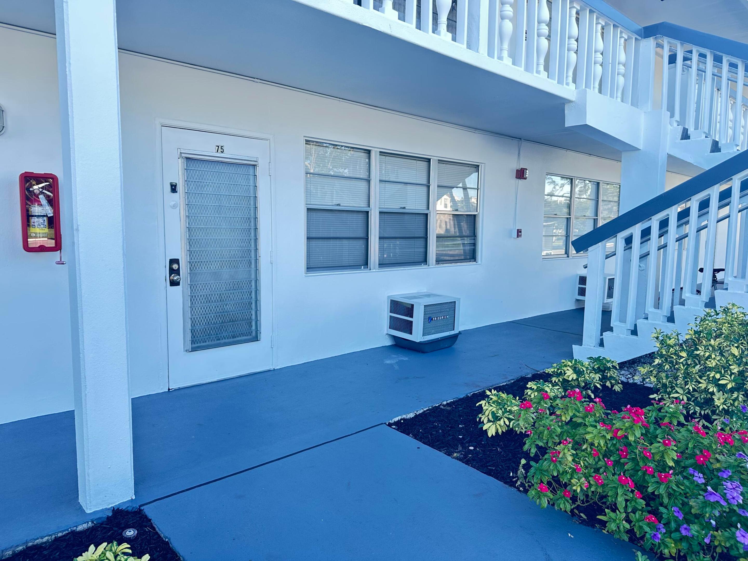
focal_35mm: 24
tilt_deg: -5.2
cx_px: 374
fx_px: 519
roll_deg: -0.6
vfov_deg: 56.8
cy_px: 280
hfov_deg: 71.6
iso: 100
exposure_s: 1/121
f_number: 1.78
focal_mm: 6.86
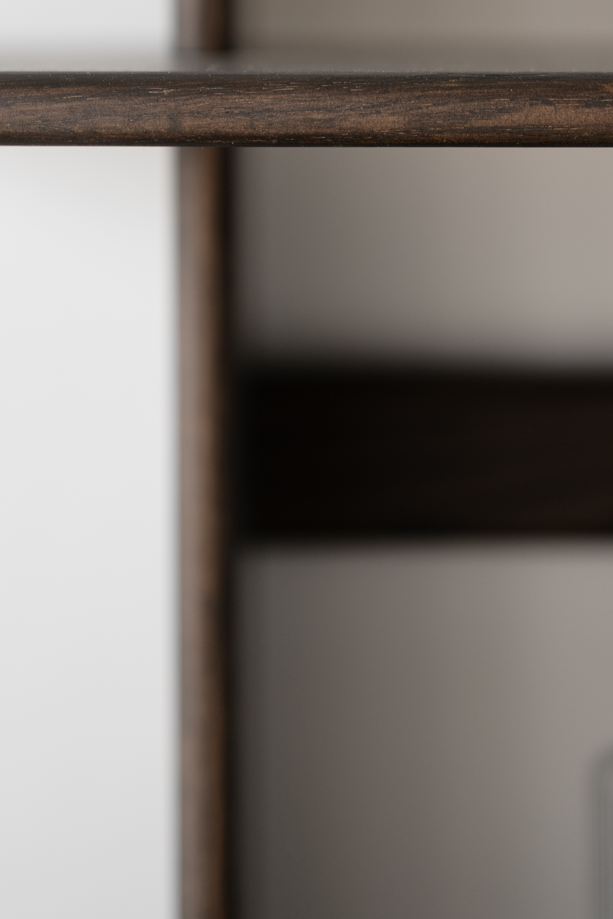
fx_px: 4291
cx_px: 145
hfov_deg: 8.2
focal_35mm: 168
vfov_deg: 12.1
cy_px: 49
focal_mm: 85
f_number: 1.8
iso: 160
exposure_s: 1/100
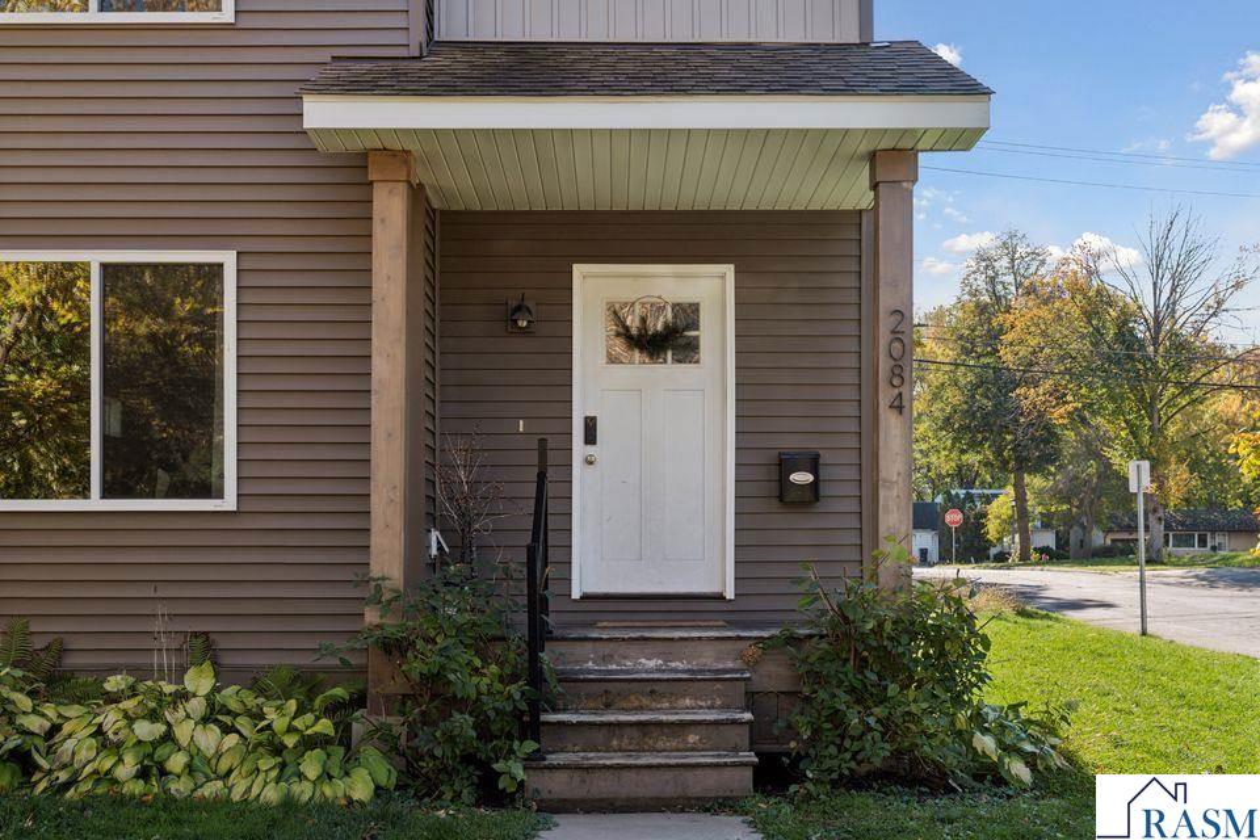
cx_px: 630
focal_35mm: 40
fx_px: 1400
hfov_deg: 48.5
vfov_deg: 33.4
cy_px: 420
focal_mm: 40
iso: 100
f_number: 6.3
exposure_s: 1/250
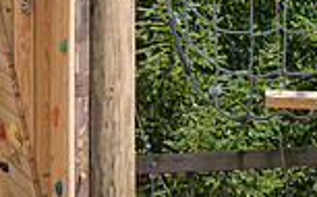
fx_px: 2837
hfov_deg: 6.3
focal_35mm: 329
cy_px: -94
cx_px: -180
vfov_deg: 4.0
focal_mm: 80
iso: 200
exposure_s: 1/640
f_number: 4
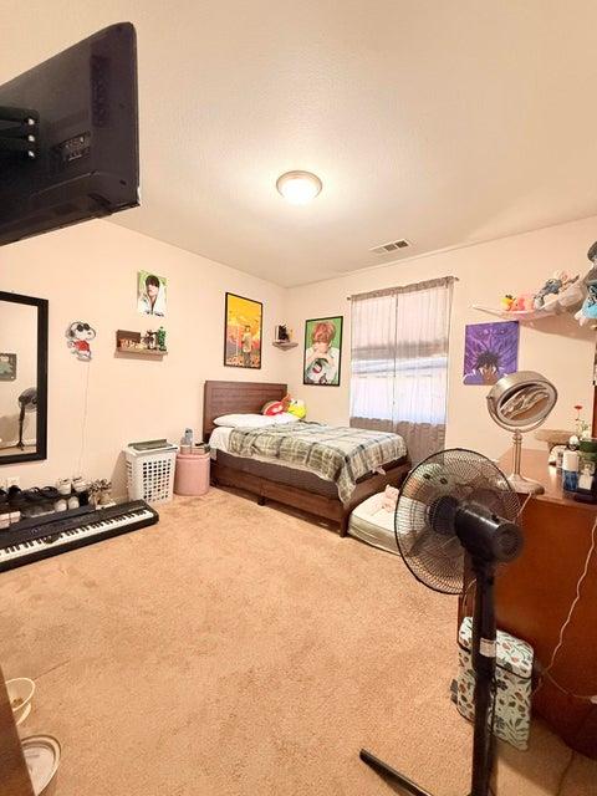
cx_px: 298
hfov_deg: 85.7
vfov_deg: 102.1
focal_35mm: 14
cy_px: 398
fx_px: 322
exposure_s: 1/60
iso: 640
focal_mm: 2.22
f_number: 2.2
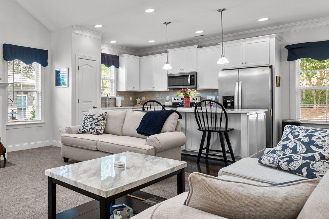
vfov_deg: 49.4
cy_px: 94
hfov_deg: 61.1
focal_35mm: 26
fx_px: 238
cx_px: 47
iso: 200
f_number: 7.1
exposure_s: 1/5
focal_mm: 14
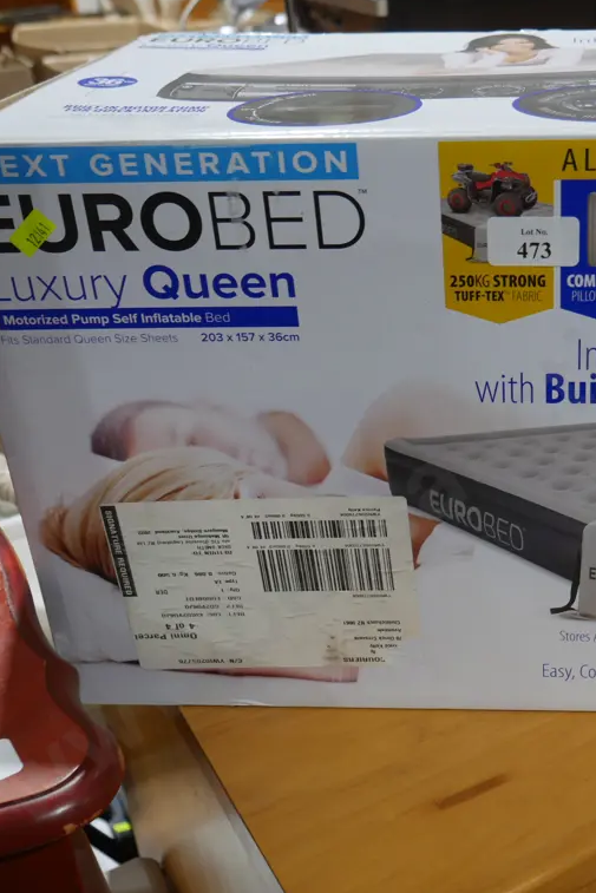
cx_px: 491
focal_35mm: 45
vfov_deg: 43.6
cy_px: 446
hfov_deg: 29.1
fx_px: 1117
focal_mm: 16
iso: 400
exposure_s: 1/60
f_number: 3.6
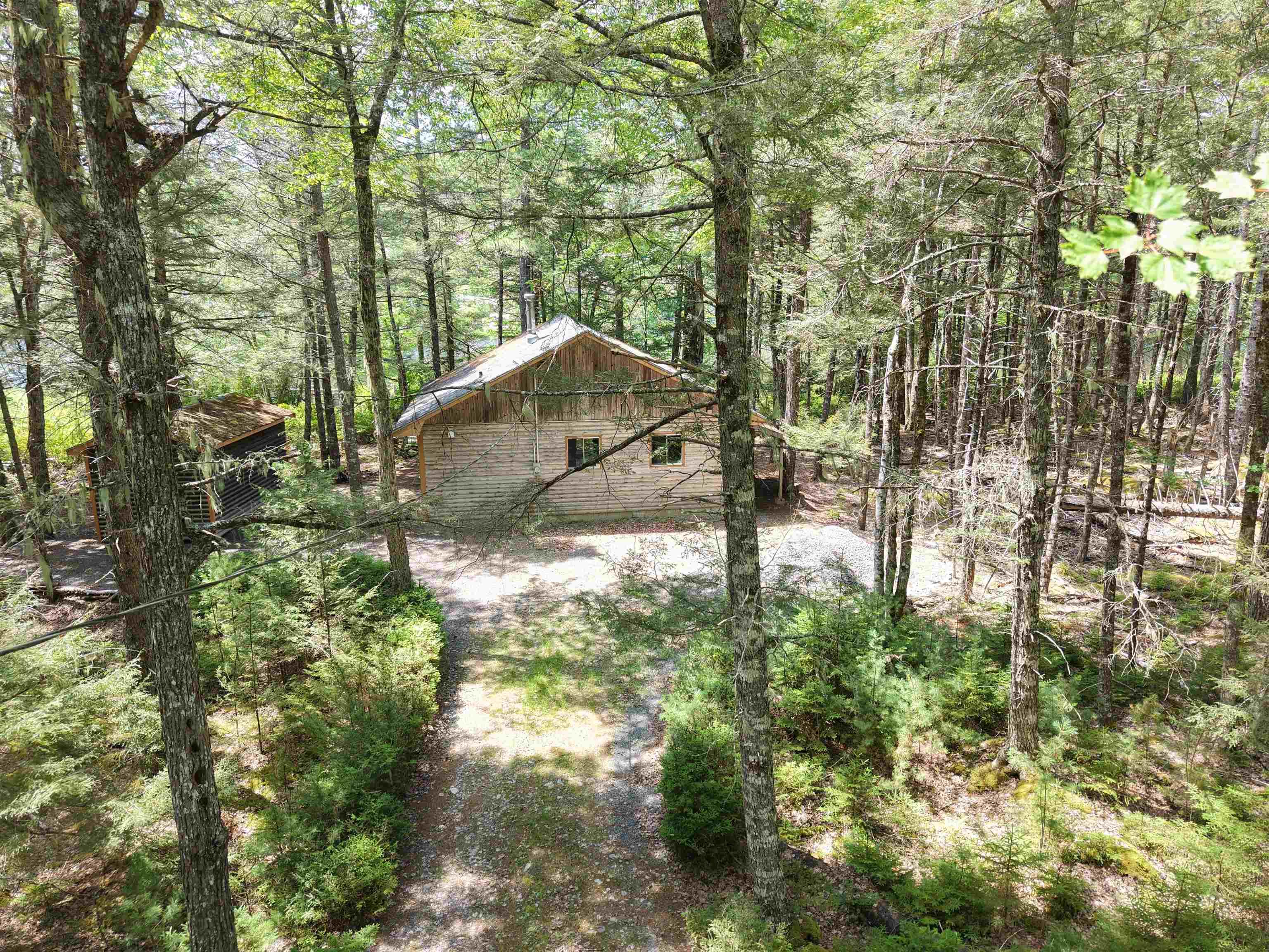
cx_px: 634
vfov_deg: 56.8
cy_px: 476
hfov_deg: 71.6
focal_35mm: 24
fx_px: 880
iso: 150
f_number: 1.8
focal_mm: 8.67
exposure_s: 1/250
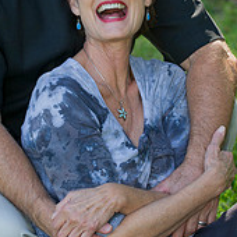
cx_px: 100
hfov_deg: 8.0
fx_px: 1704
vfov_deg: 8.0
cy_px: 75
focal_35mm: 220
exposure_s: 1/160
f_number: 4
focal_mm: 98
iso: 250
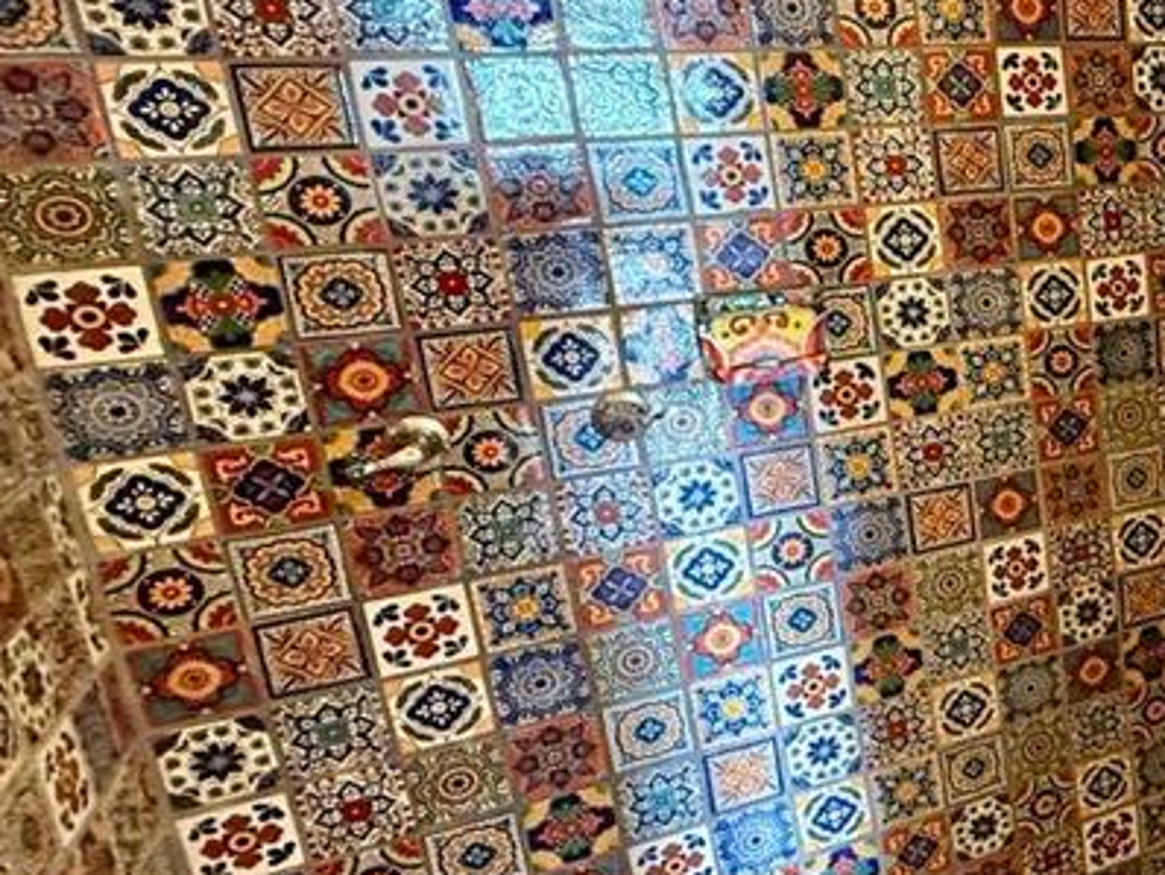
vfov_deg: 39.7
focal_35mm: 36
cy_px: 398
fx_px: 1212
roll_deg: +2.5
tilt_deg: -13.8
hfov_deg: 39.2
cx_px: 1358
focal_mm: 2.22
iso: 500
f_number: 2.2
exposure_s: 1/60
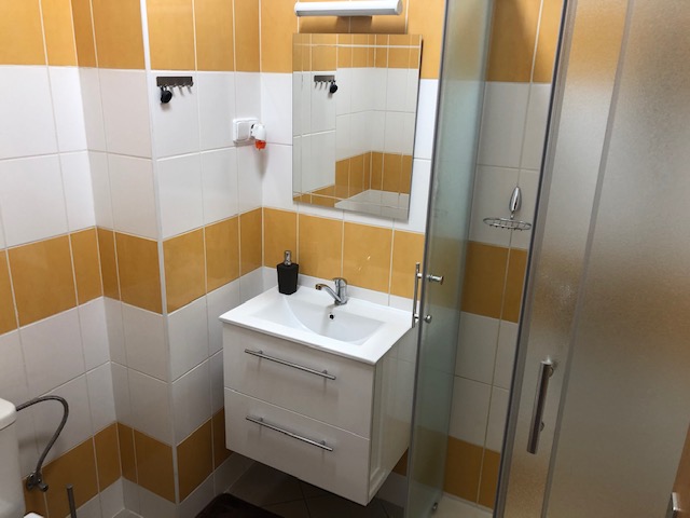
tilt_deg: -17.5
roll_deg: -1.8
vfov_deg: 49.7
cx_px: 345
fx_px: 558
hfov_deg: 63.4
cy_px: 259
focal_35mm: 28
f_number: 1.8
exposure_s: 1/33
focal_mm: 3.99
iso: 32
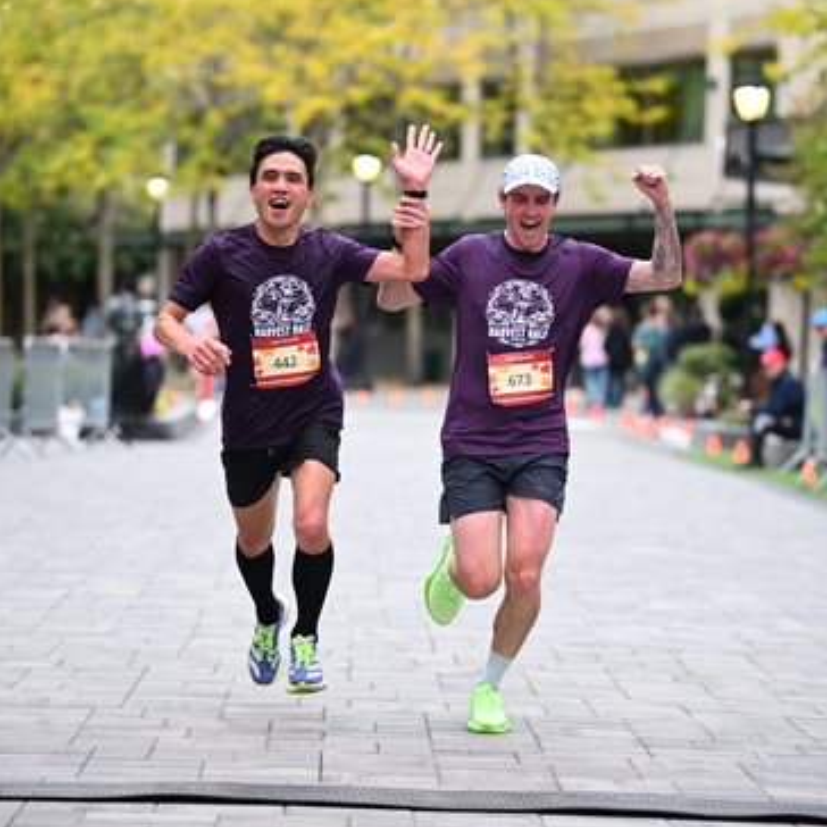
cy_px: 398
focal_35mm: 154
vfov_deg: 11.3
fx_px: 4163
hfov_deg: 11.3
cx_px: 412
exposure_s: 1/1250
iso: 1250
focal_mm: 120
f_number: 2.8
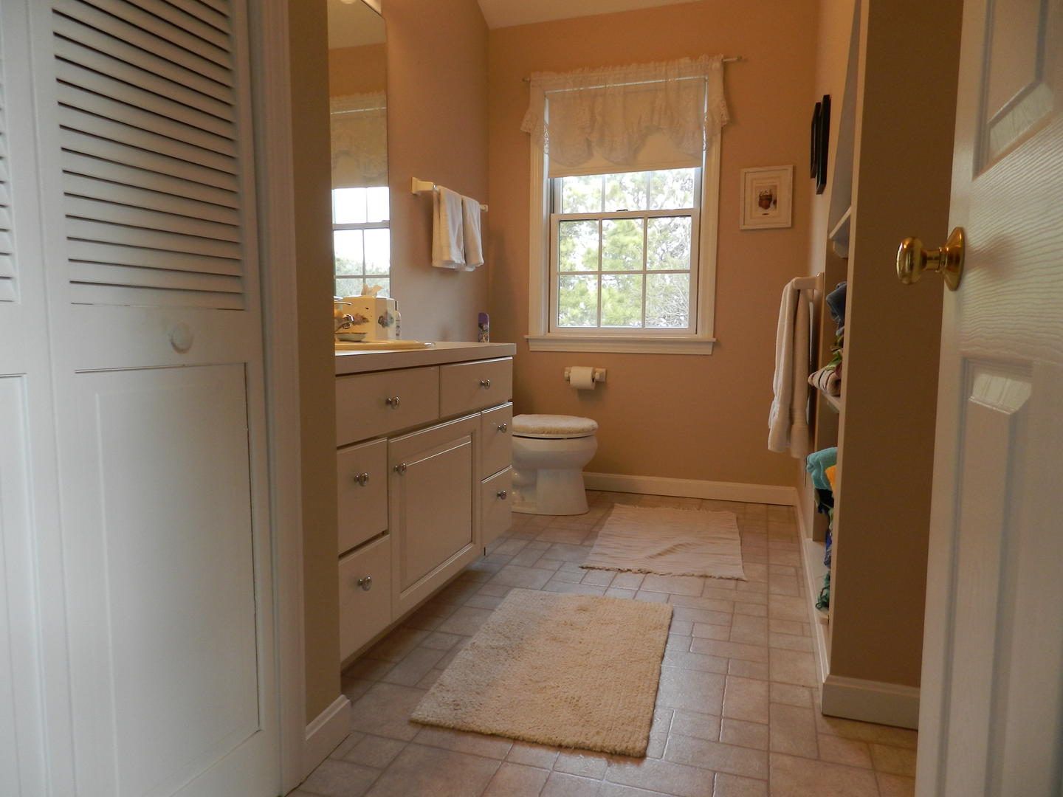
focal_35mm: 23
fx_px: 706
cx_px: 532
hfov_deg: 73.9
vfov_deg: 58.9
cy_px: 398
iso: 160
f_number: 3.4
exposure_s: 1/50
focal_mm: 4
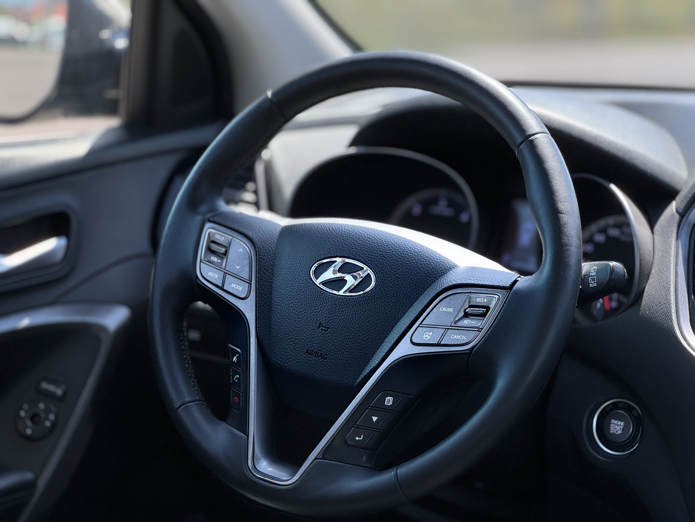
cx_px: 348
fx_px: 1546
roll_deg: -0.2
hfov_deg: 25.3
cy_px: 261
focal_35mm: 77
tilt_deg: -11.9
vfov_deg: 19.1
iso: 40
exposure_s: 1/99
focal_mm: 9
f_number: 2.8
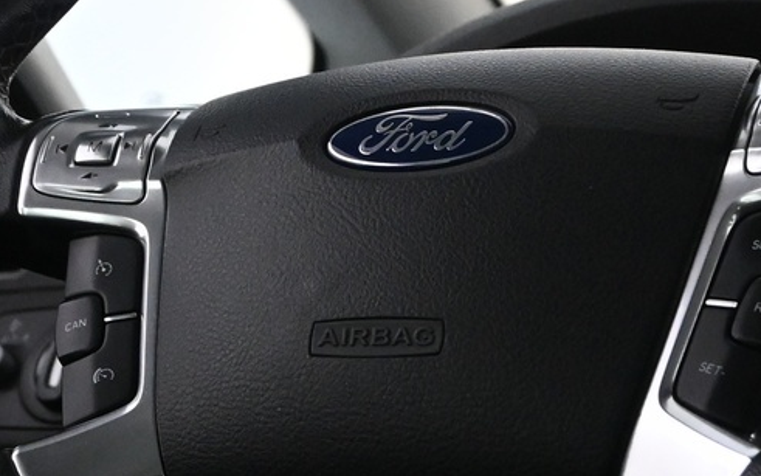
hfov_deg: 18.7
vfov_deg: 11.8
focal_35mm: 111
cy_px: 265
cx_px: 485
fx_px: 2302
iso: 3200
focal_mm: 22
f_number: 4.5
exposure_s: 1/60
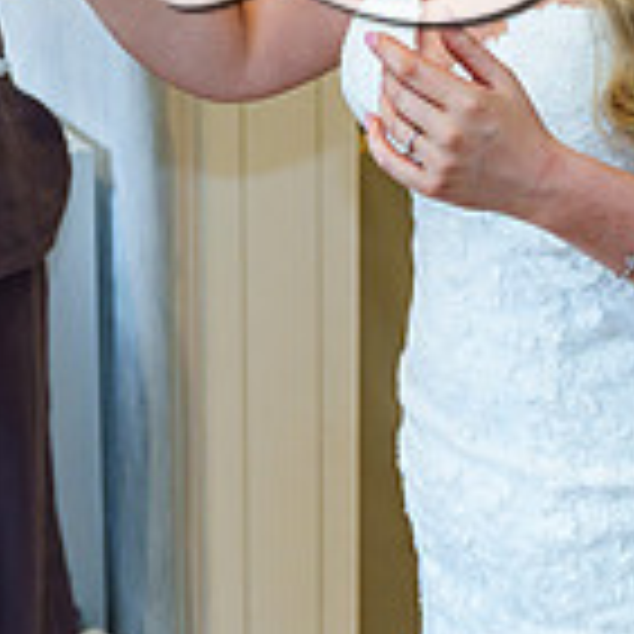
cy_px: -262
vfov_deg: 12.9
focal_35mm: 129
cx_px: 322
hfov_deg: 13.5
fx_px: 2673
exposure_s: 1/200
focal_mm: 28
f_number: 2.8
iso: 800
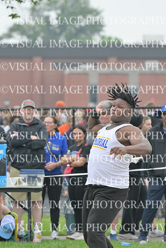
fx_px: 2488
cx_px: 83
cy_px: 124
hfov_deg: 3.8
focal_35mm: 360
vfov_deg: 5.7
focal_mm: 240
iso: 2500
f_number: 5.6
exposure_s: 1/2000
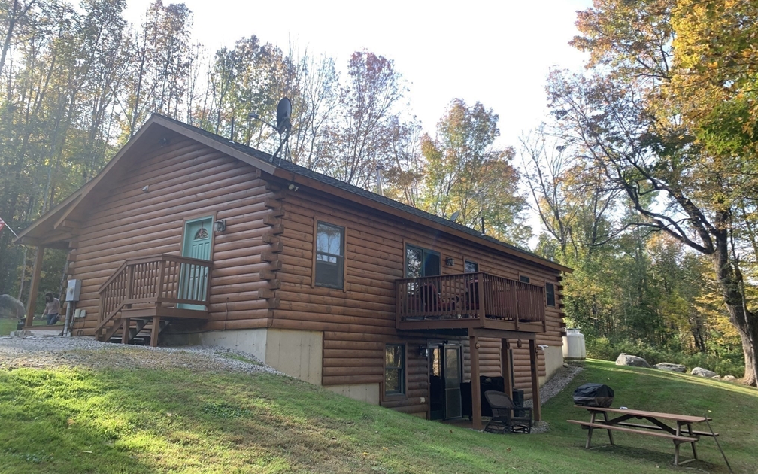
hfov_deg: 66.5
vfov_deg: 44.4
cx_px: 384
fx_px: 578
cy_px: 204
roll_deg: -0.3
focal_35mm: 28
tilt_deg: +13.3
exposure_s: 1/122
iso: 32
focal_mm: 4.25
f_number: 1.8
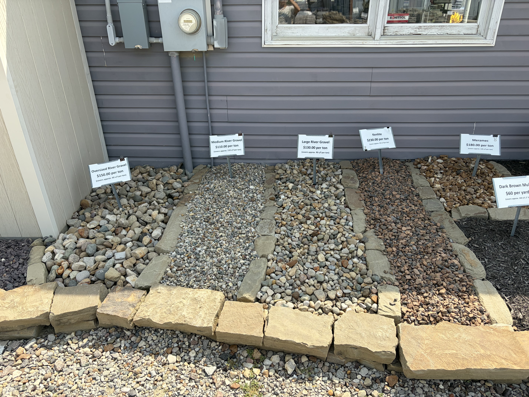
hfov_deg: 67.3
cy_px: 198
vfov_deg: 53.1
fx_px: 397
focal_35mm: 26
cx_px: 264
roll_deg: +0.4
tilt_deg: -26.5
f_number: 1.6
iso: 50
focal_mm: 5.96
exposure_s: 1/1848
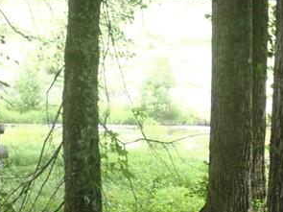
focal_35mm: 132
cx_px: 81
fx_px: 1079
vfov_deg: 11.2
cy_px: 127
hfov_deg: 14.9
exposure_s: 1/80
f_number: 2.7
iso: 125
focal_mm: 6.86
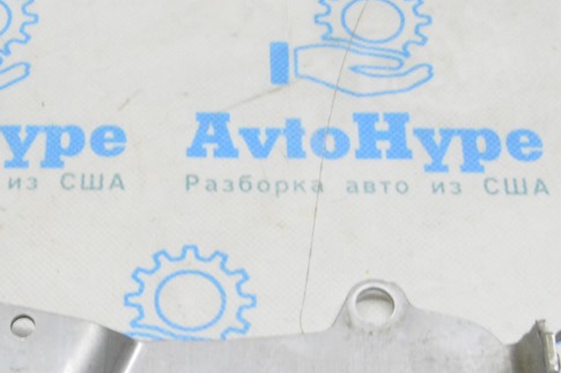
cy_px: 302
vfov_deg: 14.3
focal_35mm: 95
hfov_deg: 21.3
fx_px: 1480
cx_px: 130
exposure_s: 1/15
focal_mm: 30
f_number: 20
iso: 6400
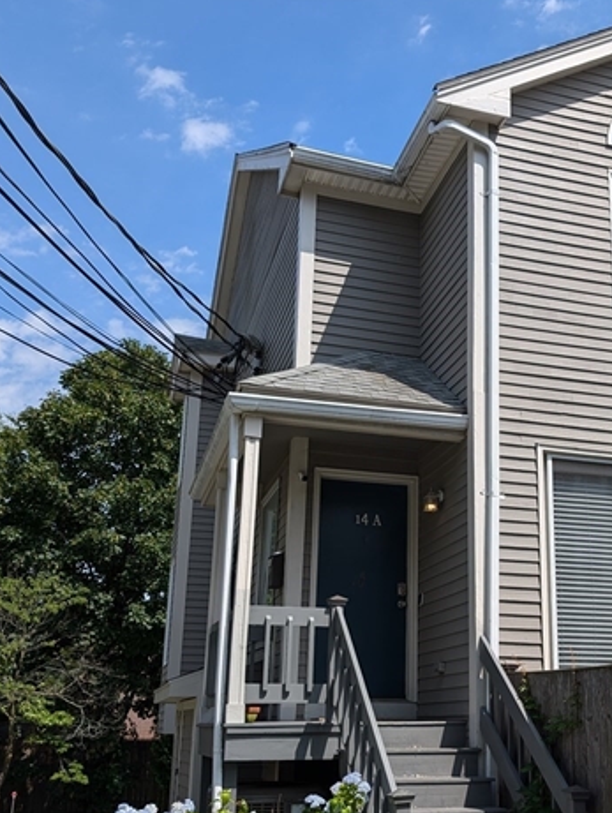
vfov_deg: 46.7
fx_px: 941
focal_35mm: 40
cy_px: 453
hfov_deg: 35.5
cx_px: 434
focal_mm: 6.9
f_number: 1.68
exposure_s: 1/1073
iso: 19
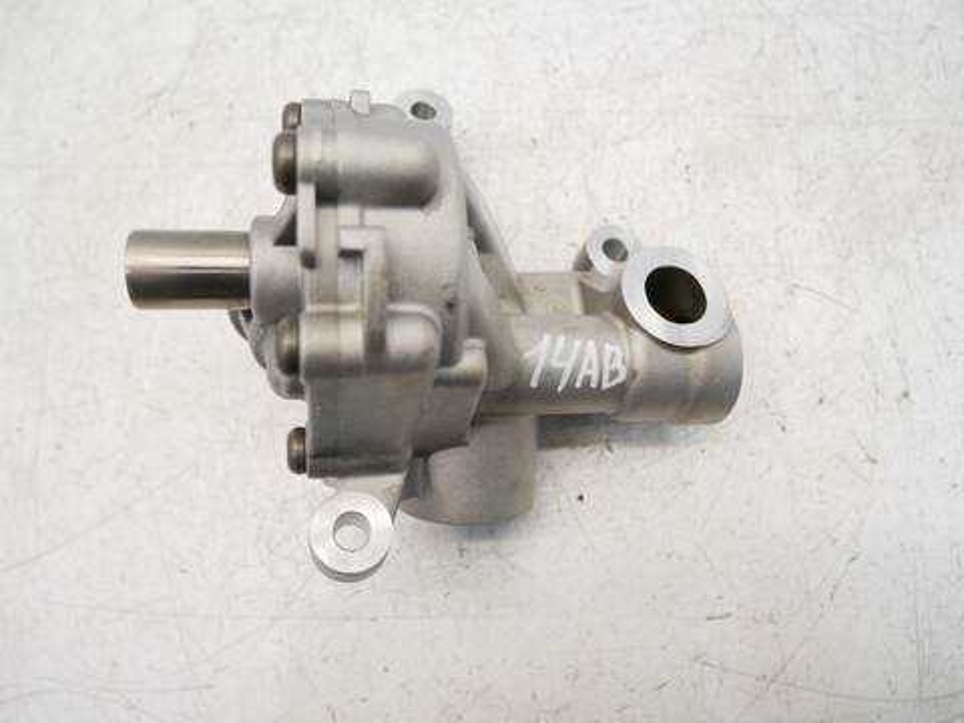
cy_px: 362
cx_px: 482
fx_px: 668
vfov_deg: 56.8
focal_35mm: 24
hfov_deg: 71.6
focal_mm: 12
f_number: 3.5
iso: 500
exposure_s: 1/60
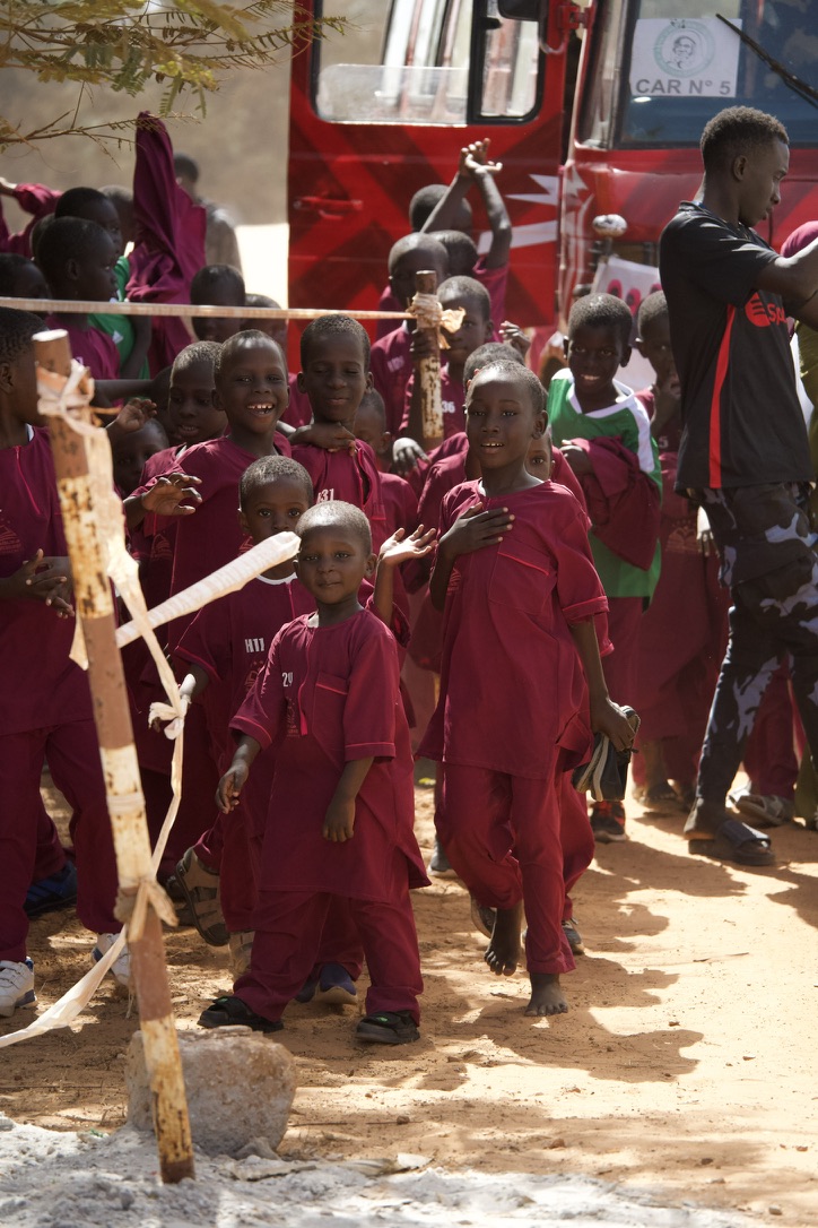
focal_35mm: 184
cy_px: 614
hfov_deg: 7.5
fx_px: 6271
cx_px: 409
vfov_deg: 11.2
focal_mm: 184
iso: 2500
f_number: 6.3
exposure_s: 1/2500
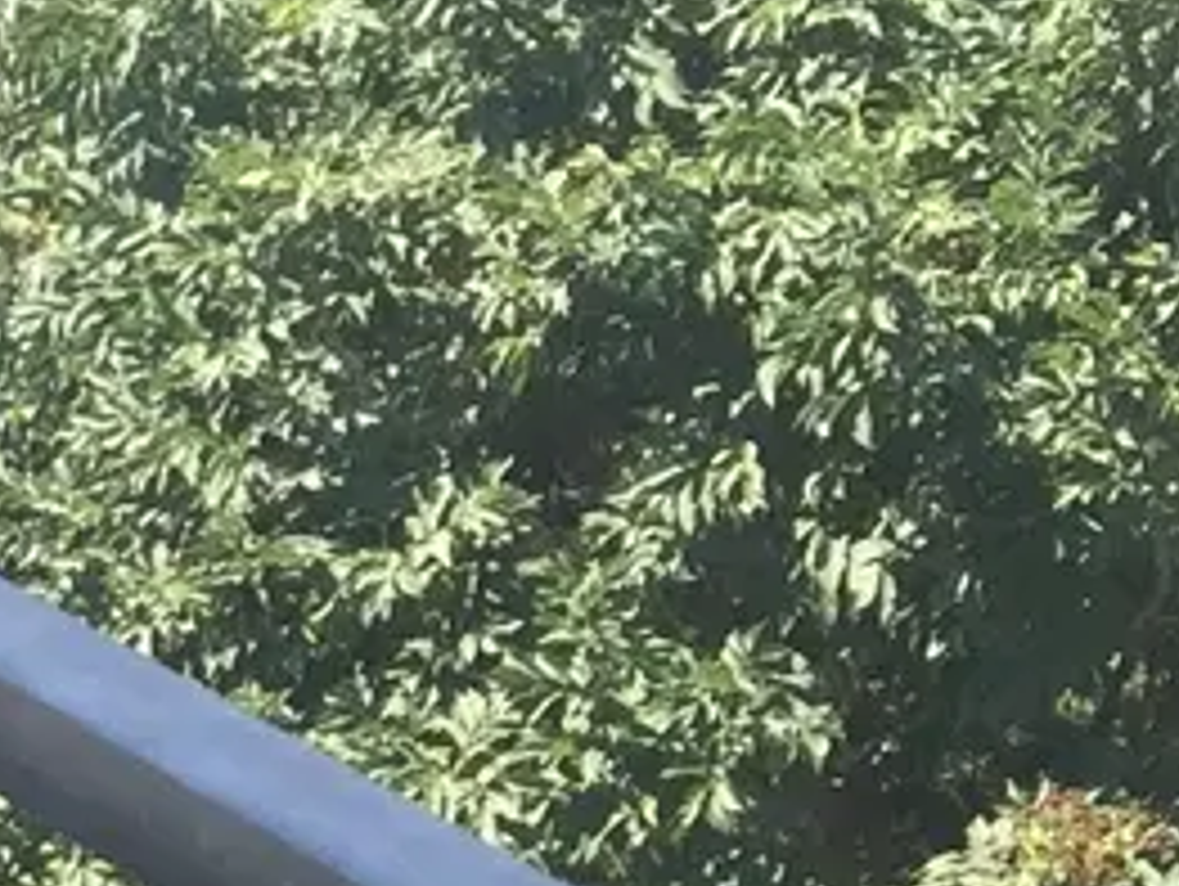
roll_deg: +0.1
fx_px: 6034
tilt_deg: -27.3
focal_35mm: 177
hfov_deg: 9.4
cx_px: -2079
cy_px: 2159
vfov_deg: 7.8
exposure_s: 1/557
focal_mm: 4.15
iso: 32
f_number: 2.2
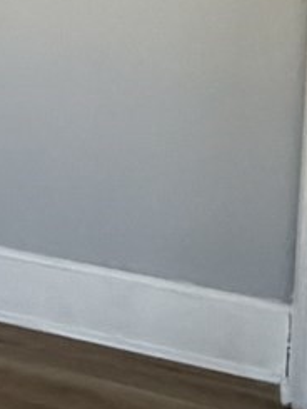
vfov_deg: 15.5
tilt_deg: -4.9
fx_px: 1382
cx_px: -542
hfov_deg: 10.1
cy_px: -199
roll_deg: +0.2
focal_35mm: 117
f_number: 2.2
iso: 250
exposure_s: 1/121
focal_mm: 2.22
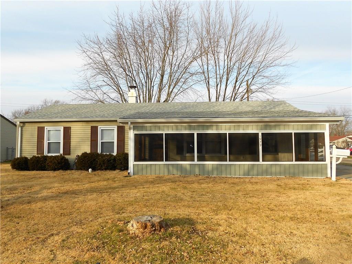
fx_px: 295
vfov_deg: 48.2
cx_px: 176
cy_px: 132
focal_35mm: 29
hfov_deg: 61.7
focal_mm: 5.1
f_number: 3.4
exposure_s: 1/500
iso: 80
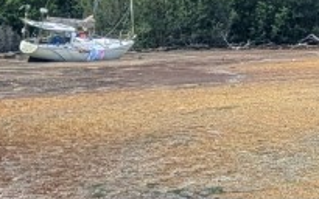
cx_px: 602
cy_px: 221
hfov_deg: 10.8
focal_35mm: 179
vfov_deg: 7.3
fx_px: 1556
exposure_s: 1/1277
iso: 29
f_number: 1.7
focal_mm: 4.53
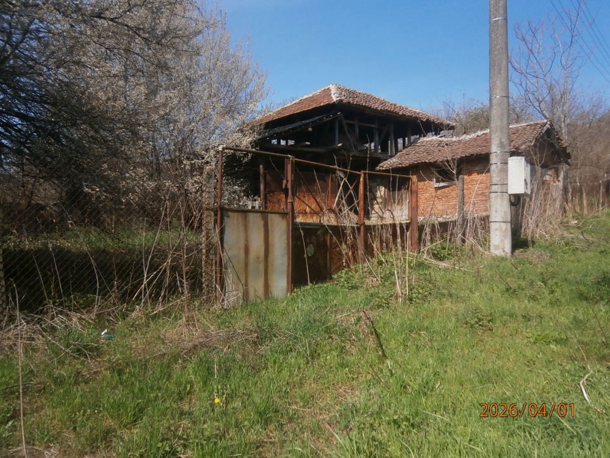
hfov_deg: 67.3
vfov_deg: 53.1
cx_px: 305
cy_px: 229
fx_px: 458
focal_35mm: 26
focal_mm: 4.7
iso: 80
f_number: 2.8
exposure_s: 1/1250
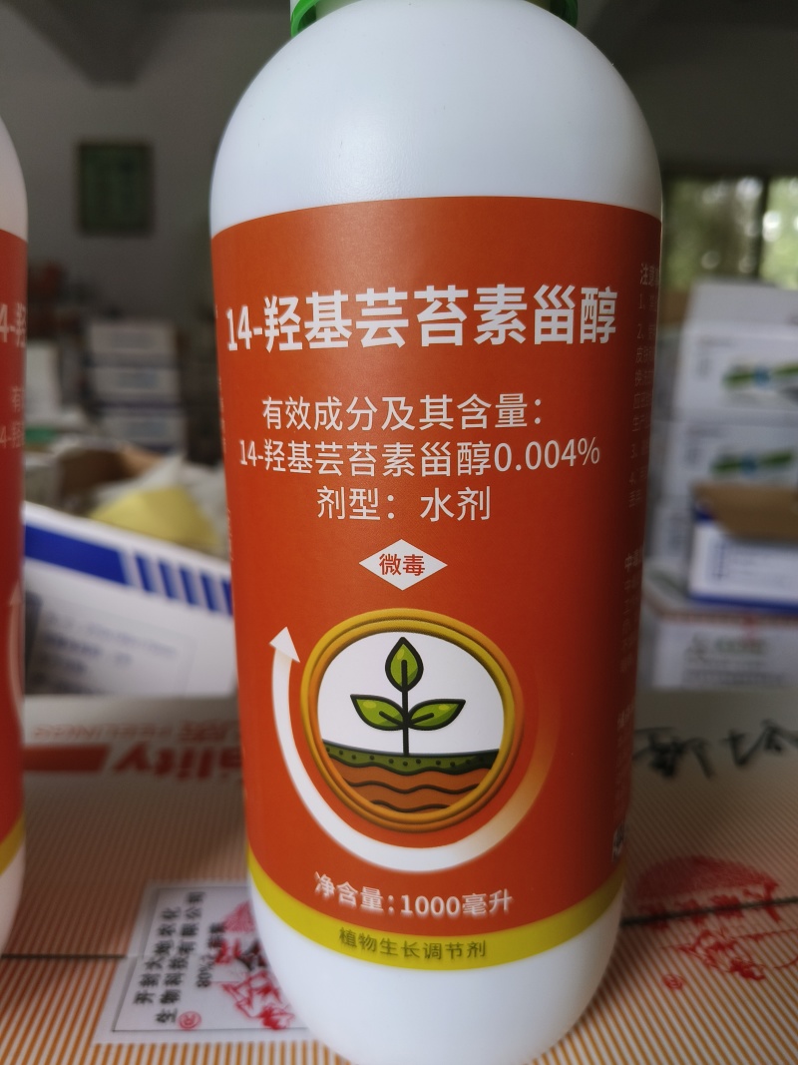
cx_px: 399
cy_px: 532
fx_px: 707
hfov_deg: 58.9
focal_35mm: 23
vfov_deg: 73.9
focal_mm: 5.56
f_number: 1.88
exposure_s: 1/100
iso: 250
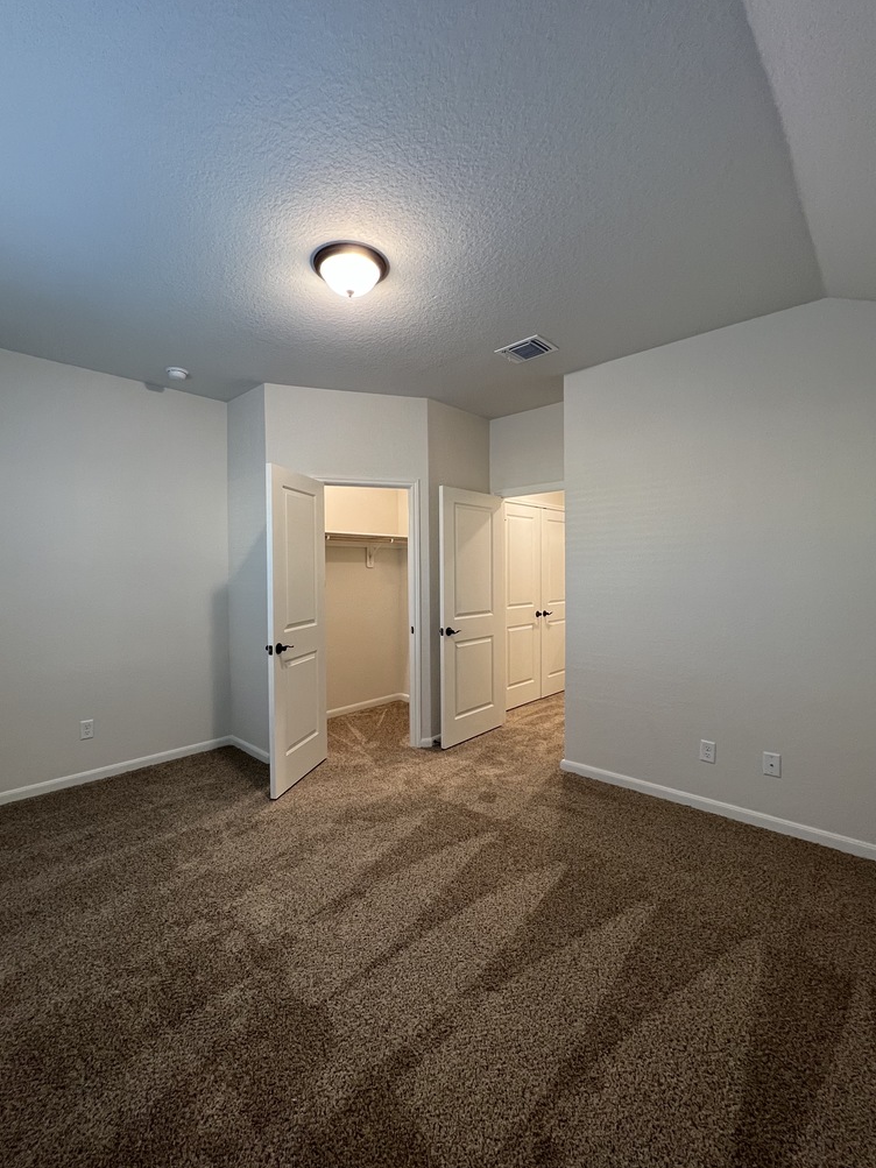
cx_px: 416
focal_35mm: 14
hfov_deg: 85.6
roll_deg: +0.5
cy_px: 585
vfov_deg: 102.1
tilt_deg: -1.1
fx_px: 472
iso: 320
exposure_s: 1/60
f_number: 1.8
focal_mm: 1.57
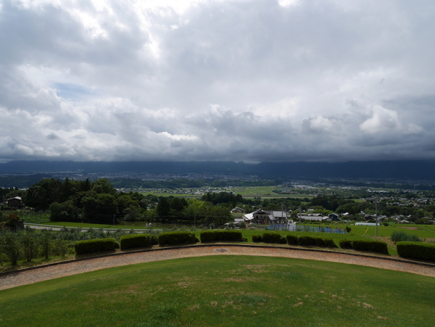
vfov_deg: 56.9
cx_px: 218
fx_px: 302
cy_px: 164
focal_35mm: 24
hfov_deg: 71.6
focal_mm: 12
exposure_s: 1/500
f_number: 9
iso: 200
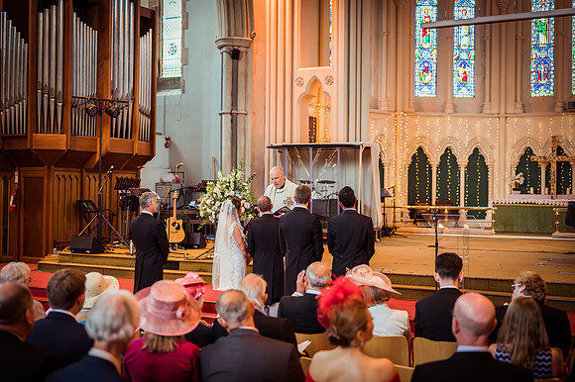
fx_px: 798
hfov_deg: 39.6
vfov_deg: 27.0
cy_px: 191
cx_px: 288
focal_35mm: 50
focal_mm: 50
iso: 900
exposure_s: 1/160
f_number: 2.2
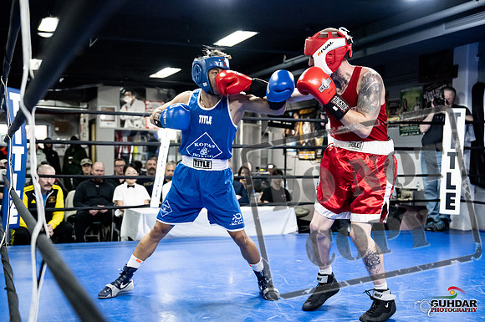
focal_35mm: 46
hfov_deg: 42.9
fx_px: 616
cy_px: 179
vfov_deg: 29.3
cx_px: 212
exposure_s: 1/1000
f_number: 2.8
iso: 8000
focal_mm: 40
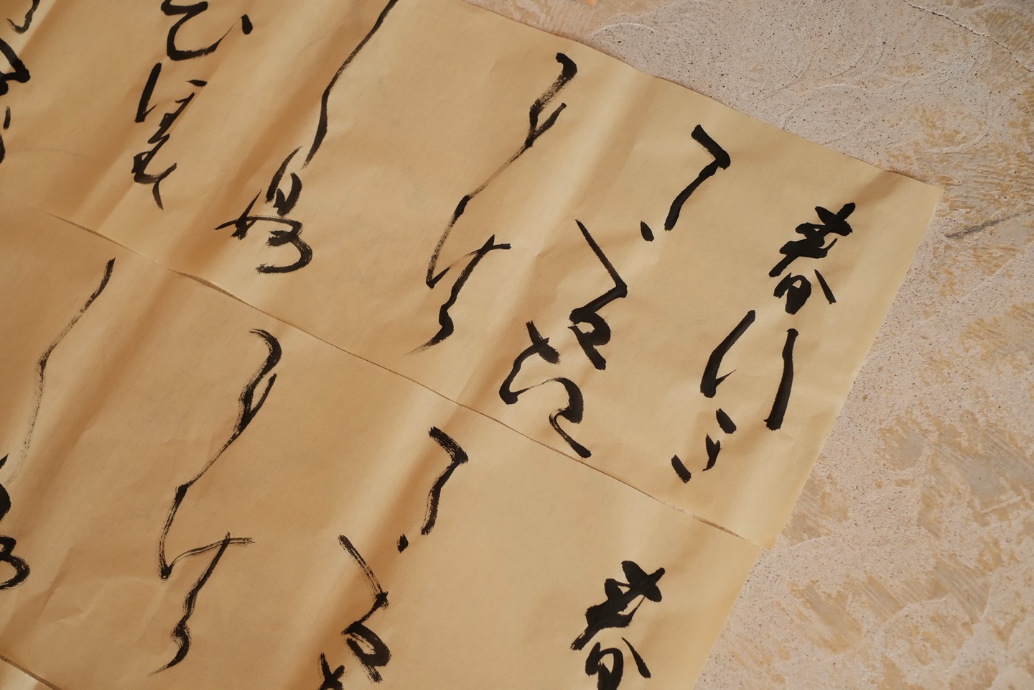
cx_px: 517
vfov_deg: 25.5
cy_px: 345
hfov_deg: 37.5
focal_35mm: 53
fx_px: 1522
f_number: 2.8
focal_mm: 35
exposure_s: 1/250
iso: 500
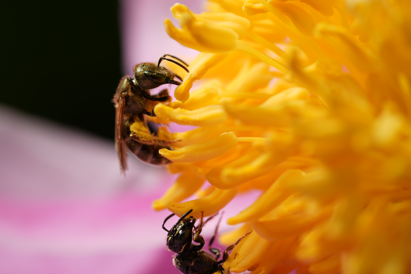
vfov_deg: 13.7
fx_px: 1142
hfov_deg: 20.4
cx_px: 206
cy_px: 137
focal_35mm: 100
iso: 125
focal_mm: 100
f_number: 8
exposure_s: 1/640
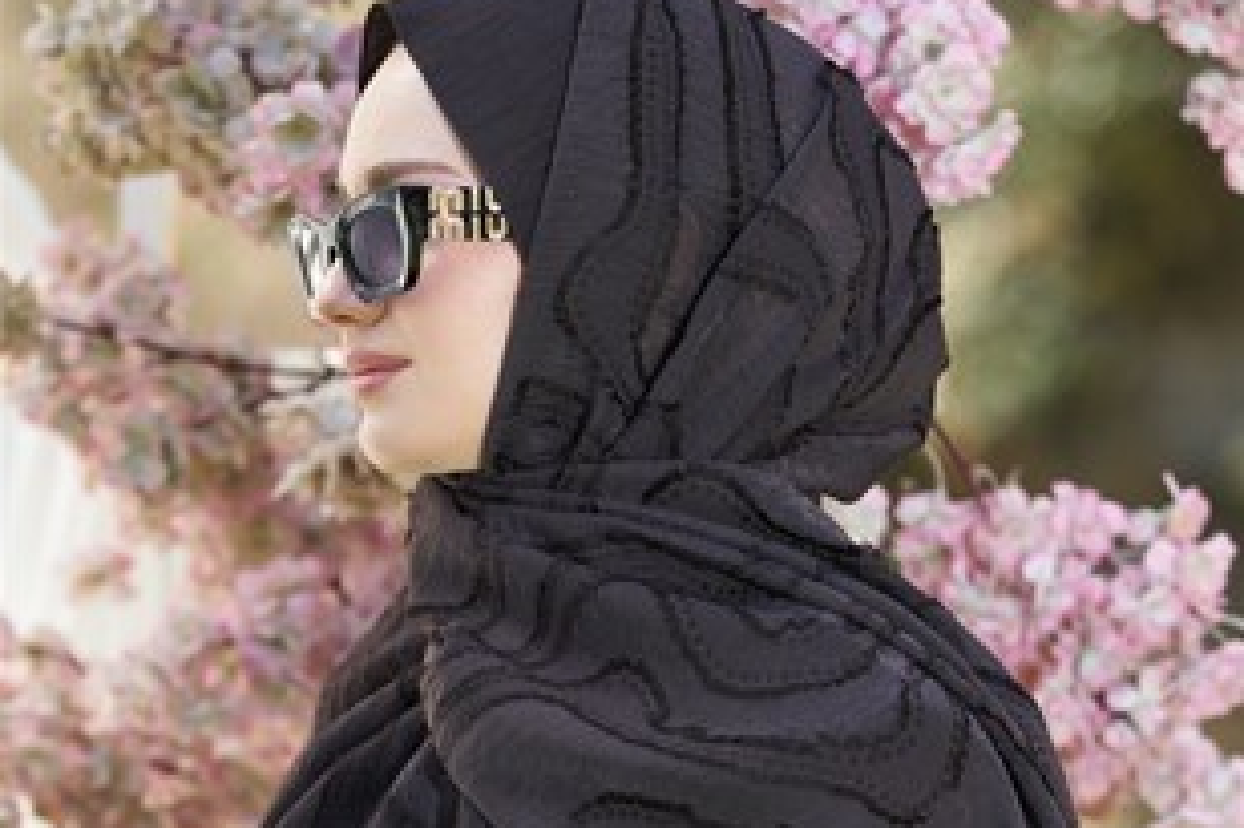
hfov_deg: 11.4
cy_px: 715
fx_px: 6251
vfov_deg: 7.6
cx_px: 622
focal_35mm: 181
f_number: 4
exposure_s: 1/320
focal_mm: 120
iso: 200
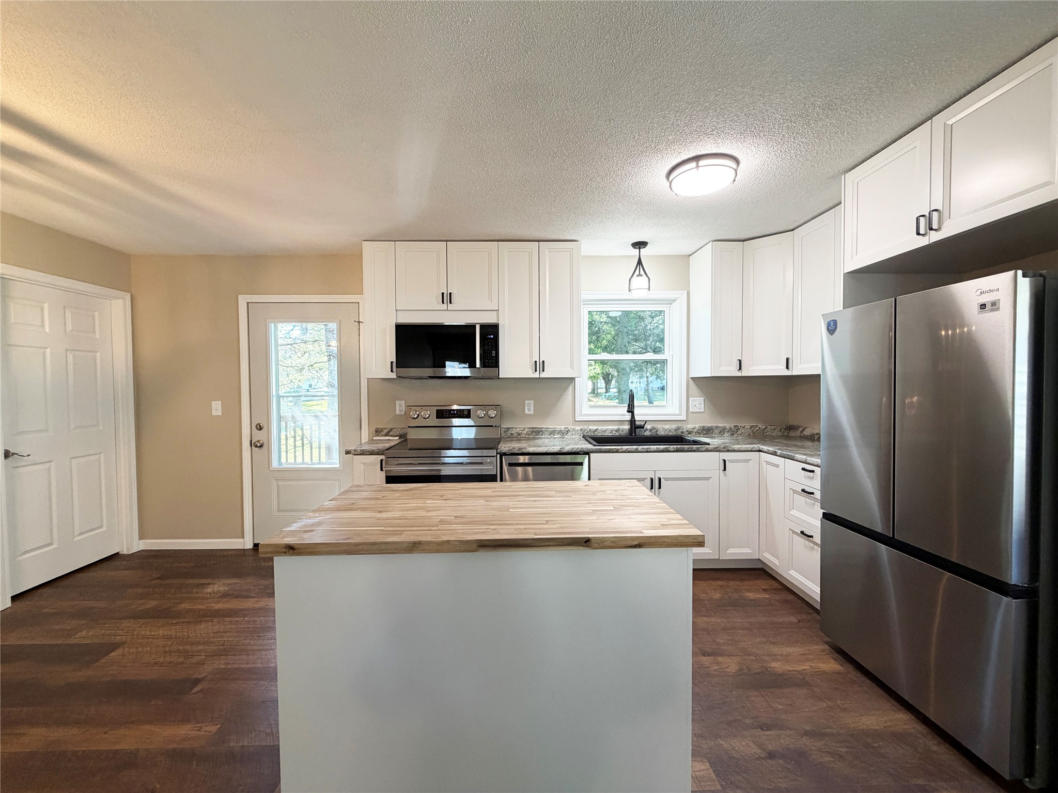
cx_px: 529
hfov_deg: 102.1
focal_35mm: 14
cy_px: 396
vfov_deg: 85.7
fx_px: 428
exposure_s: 1/120
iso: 250
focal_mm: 2.22
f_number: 2.2
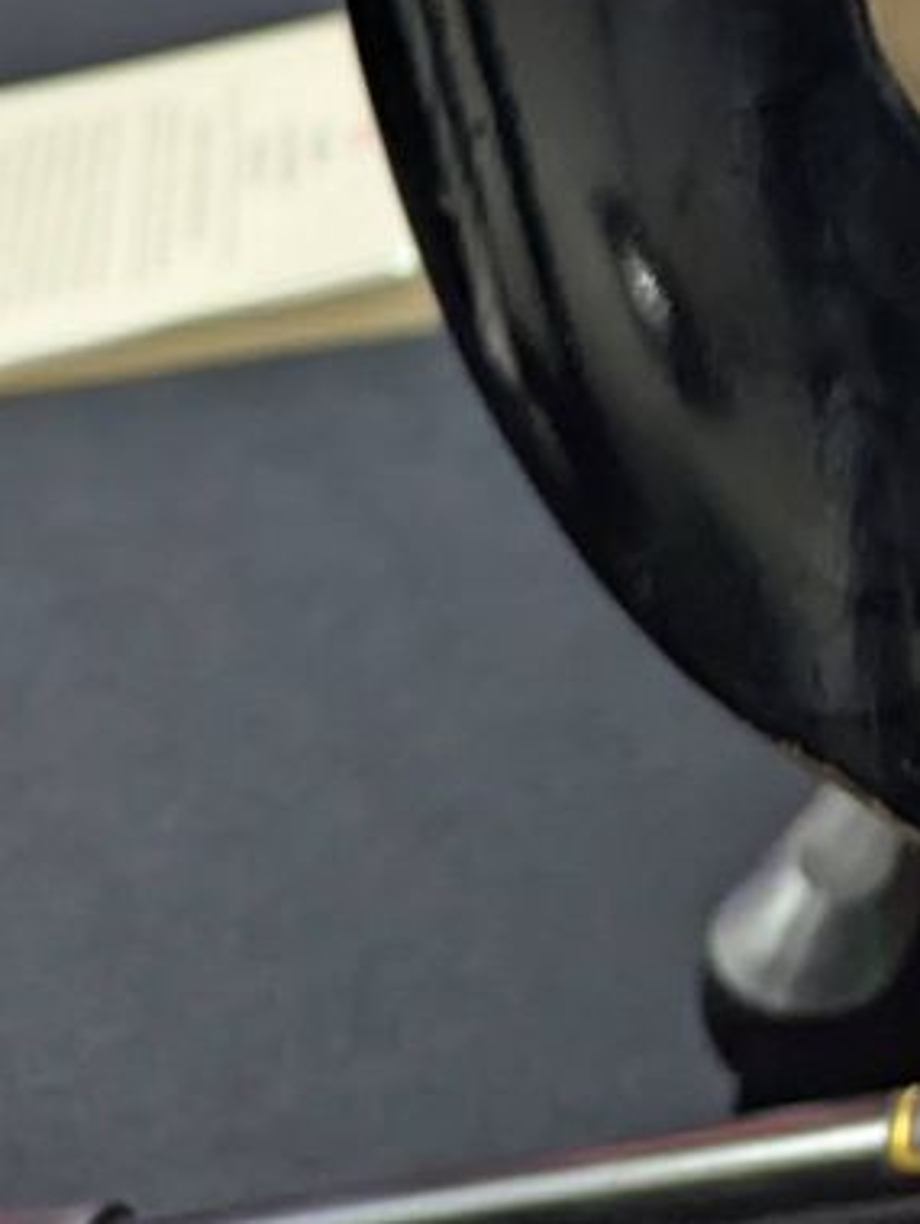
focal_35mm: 101
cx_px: 1727
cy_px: -982
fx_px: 3573
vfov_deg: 16.3
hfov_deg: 13.1
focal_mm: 6.81
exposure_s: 1/120
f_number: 1.85
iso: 599
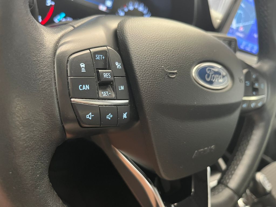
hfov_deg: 67.3
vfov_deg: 53.1
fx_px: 207
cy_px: 104
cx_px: 138
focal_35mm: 26
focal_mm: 5.1
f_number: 1.6
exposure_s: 1/45
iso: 500
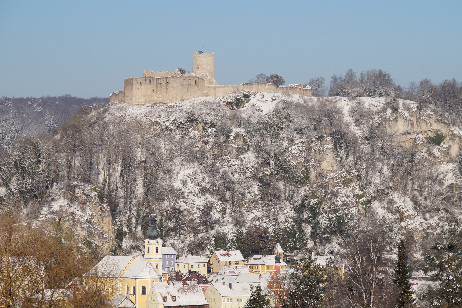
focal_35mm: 187
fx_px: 2399
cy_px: 150
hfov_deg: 11.0
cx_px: 244
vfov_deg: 7.3
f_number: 9
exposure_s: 1/320
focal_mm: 110
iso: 100
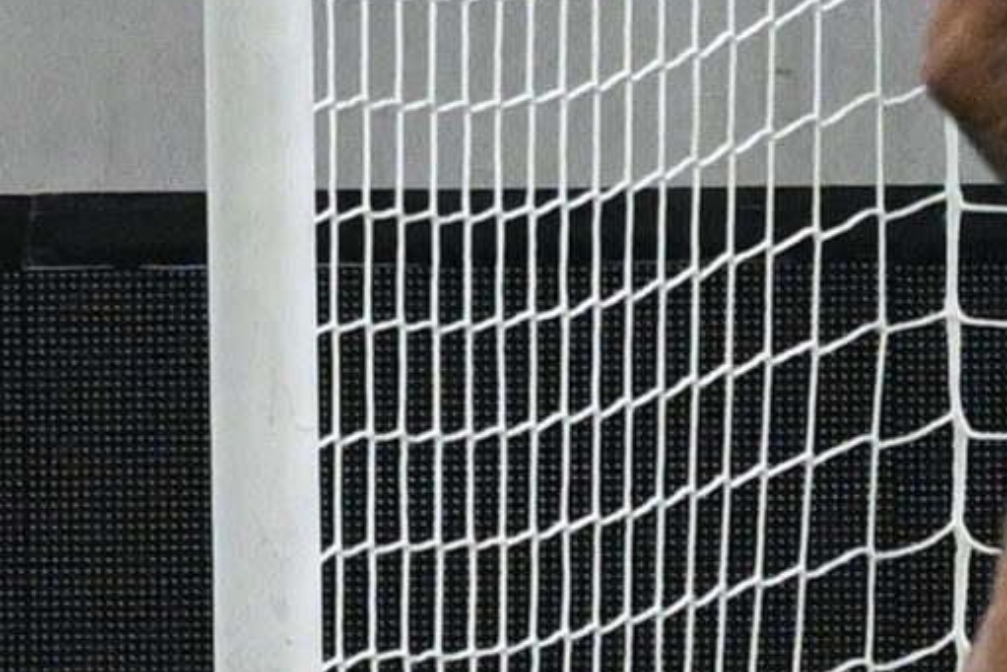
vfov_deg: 0.6
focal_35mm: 2254
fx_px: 63063
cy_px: 80
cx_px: 2077
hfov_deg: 0.9
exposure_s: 1/1600
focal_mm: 300
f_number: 4
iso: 3200
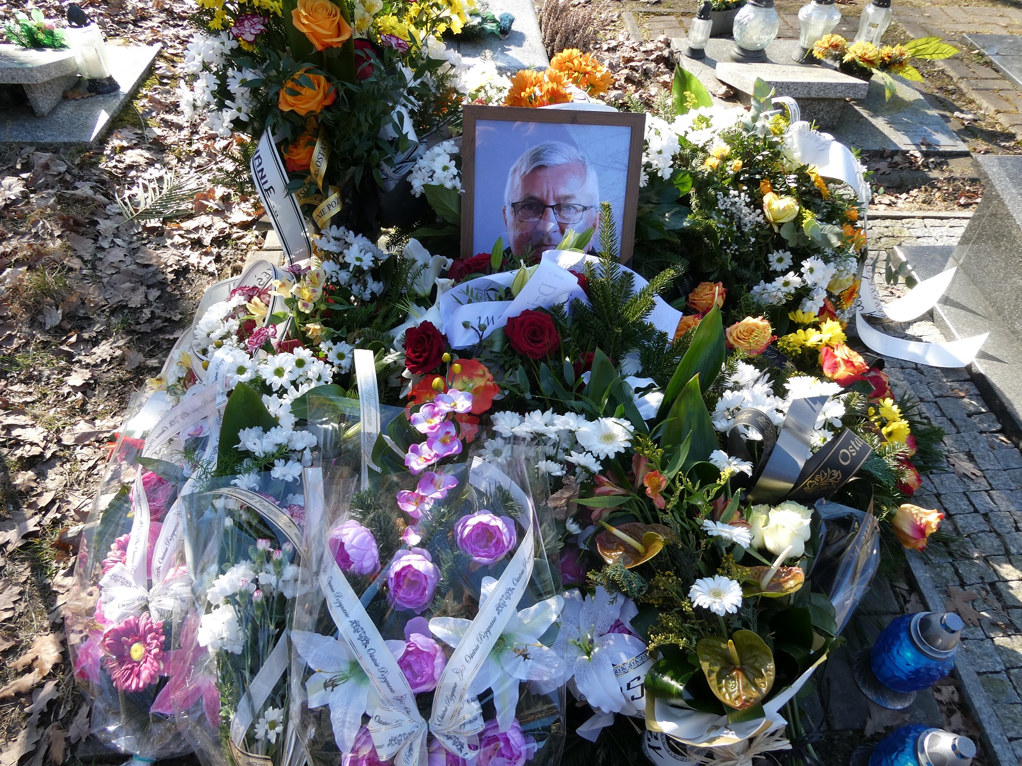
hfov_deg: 71.6
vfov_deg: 56.8
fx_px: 709
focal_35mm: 24
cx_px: 511
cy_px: 383
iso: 80
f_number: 3.3
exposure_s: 1/160
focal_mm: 4.3
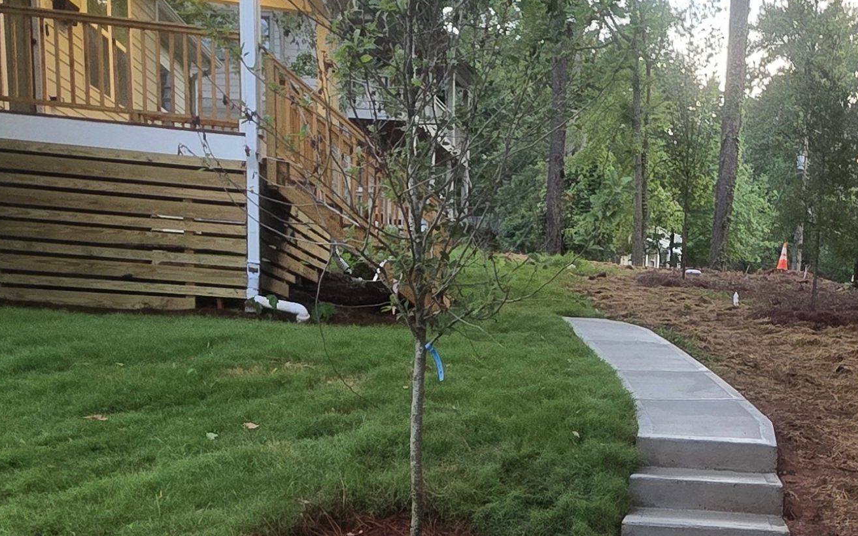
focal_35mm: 42
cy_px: 559
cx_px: 664
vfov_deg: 28.3
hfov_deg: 45.2
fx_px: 982
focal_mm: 2.2
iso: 250
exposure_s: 1/60
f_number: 1.9
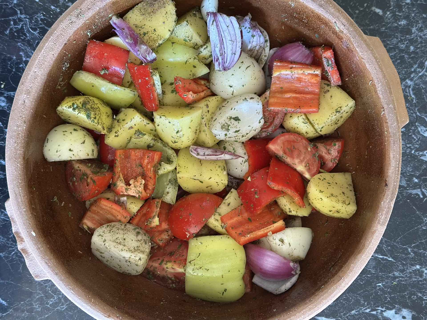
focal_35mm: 48
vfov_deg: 30.3
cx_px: 214
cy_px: 160
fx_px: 592
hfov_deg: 39.7
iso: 250
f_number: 1.78
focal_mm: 6.86
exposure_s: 1/60
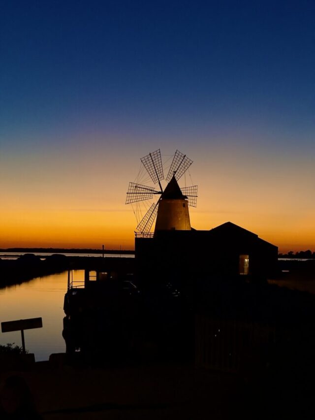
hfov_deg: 19.1
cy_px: 210
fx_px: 934
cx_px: 158
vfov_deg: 25.3
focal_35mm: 77
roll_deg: -1.3
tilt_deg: +1.5
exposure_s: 1/100
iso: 200
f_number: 2.8
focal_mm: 9
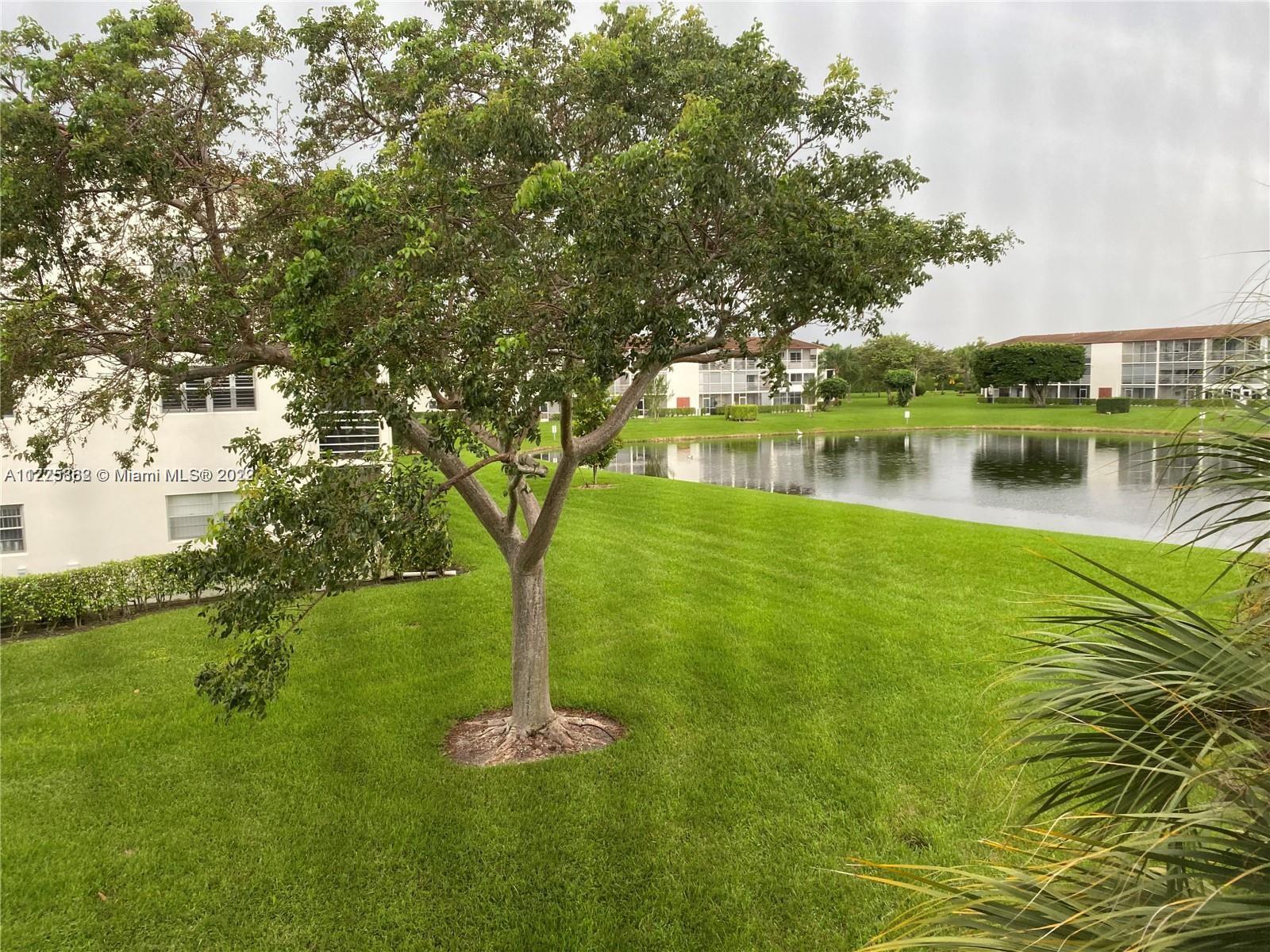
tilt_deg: -6.0
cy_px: 476
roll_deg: +1.0
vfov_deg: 53.1
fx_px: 954
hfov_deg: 67.3
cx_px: 635
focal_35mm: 26
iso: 125
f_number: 1.8
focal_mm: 4.25
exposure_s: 1/121
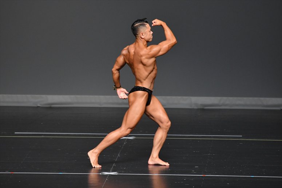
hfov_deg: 6.0
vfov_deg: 4.0
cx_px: 141
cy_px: 94
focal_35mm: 345
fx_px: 2701
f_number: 5.6
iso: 2500
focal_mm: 230
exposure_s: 1/400
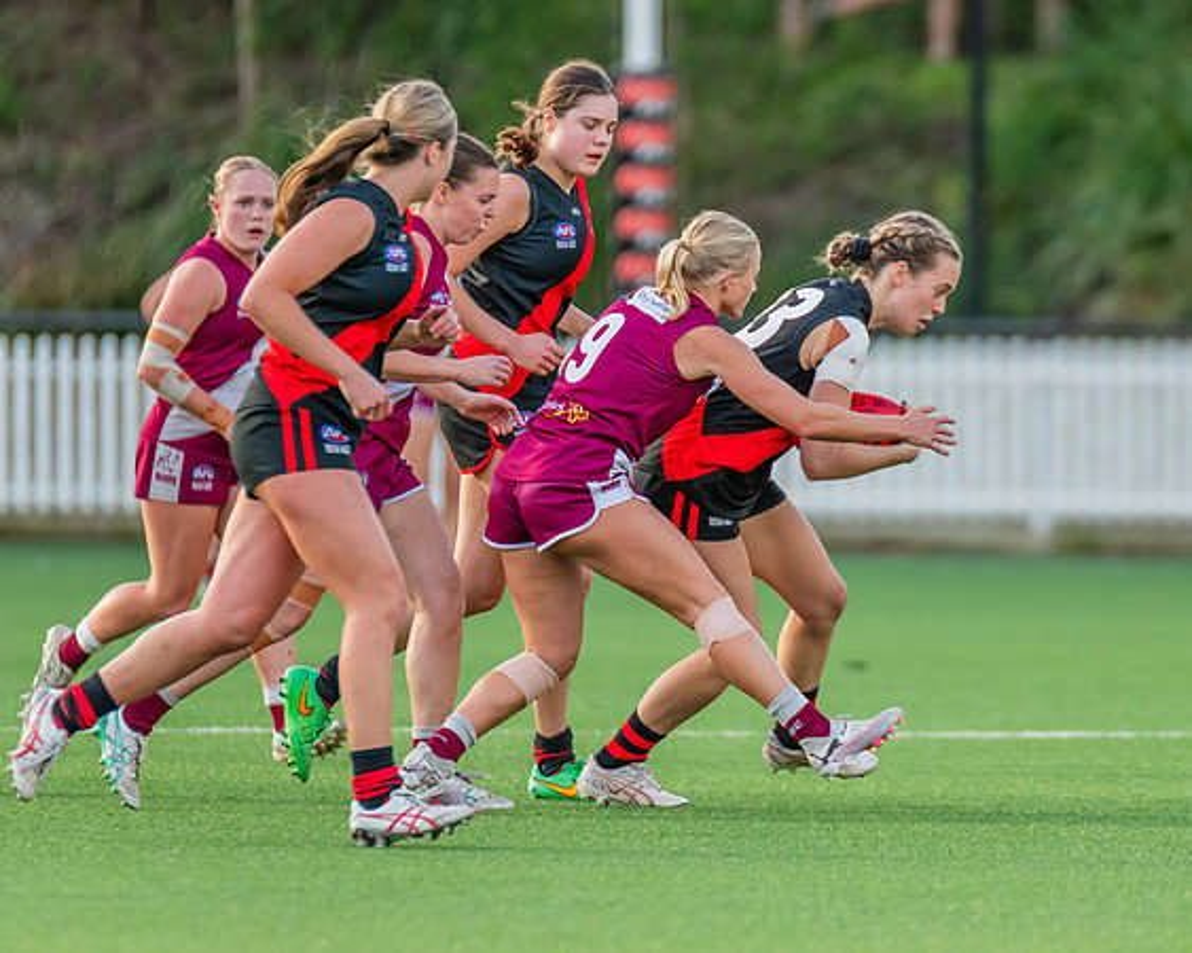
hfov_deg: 3.2
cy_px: 444
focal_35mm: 598
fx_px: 21103
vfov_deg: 2.6
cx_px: 895
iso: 1100
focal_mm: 380
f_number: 4
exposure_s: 1/1000
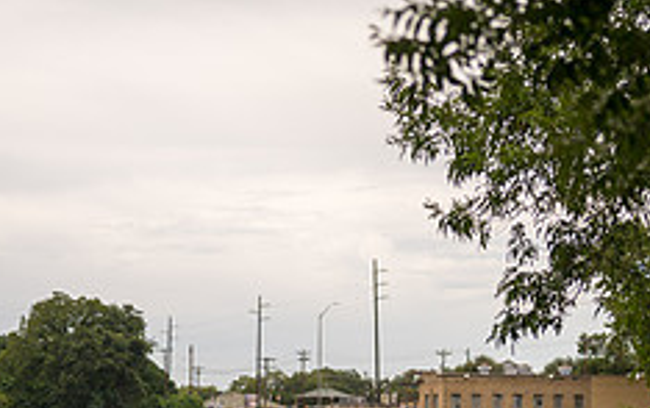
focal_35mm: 126
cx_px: 183
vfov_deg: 10.3
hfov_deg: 16.5
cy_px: 436
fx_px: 2235
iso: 50
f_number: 2
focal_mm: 50
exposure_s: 1/3200
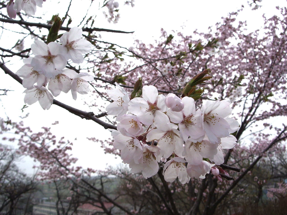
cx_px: 144
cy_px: 108
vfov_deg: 35.1
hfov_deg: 45.8
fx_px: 340
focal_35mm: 41
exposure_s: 1/500
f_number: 4.6
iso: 50
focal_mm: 6.8
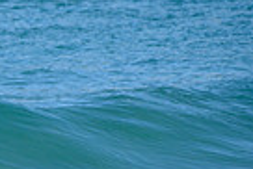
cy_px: 181
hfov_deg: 1.0
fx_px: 14978
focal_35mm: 2129
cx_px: -221
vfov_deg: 0.6
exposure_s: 1/2000
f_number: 5.6
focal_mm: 500
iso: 200
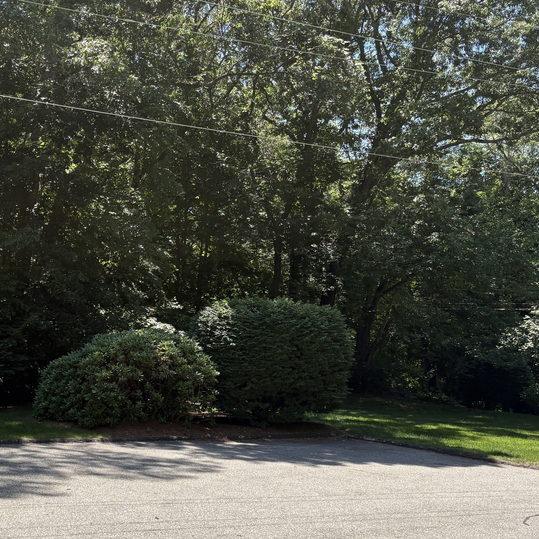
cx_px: 91
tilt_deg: +2.9
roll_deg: -1.8
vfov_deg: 38.2
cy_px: 316
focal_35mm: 44
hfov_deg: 36.7
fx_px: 775
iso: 50
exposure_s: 1/1451
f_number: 1.6
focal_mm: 5.96
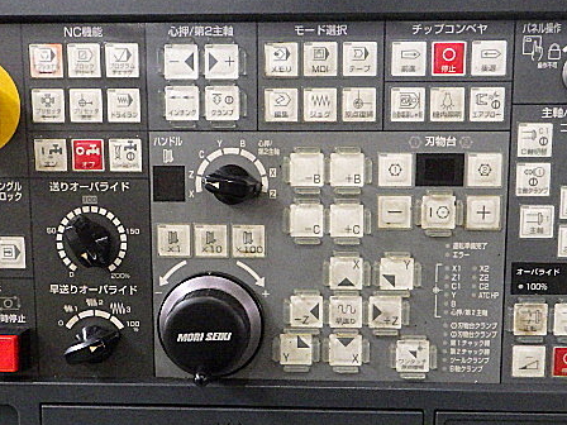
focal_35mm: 40
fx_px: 655
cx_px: 294
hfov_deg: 46.8
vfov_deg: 35.9
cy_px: 235
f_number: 3.5
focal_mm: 5
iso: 640
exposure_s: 1/45
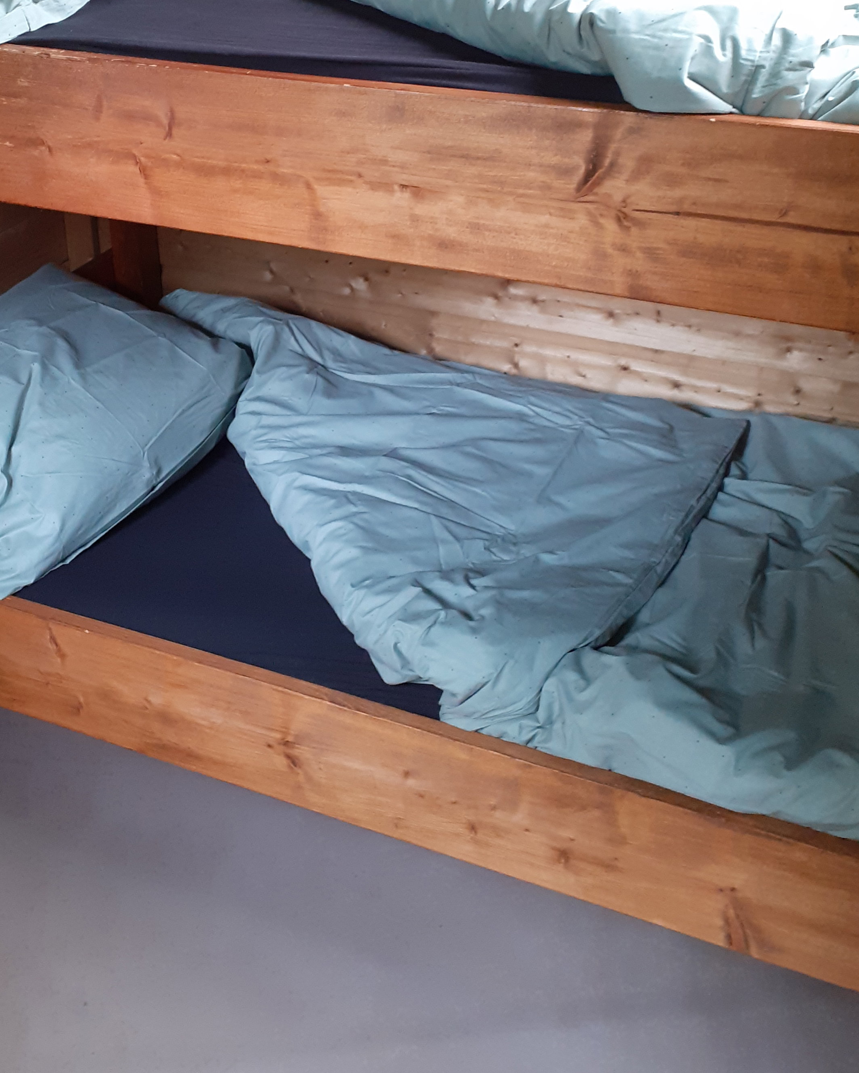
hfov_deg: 36.4
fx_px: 1303
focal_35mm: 41
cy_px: 274
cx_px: 341
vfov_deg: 43.4
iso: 200
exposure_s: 1/50
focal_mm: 3.6
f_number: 1.9
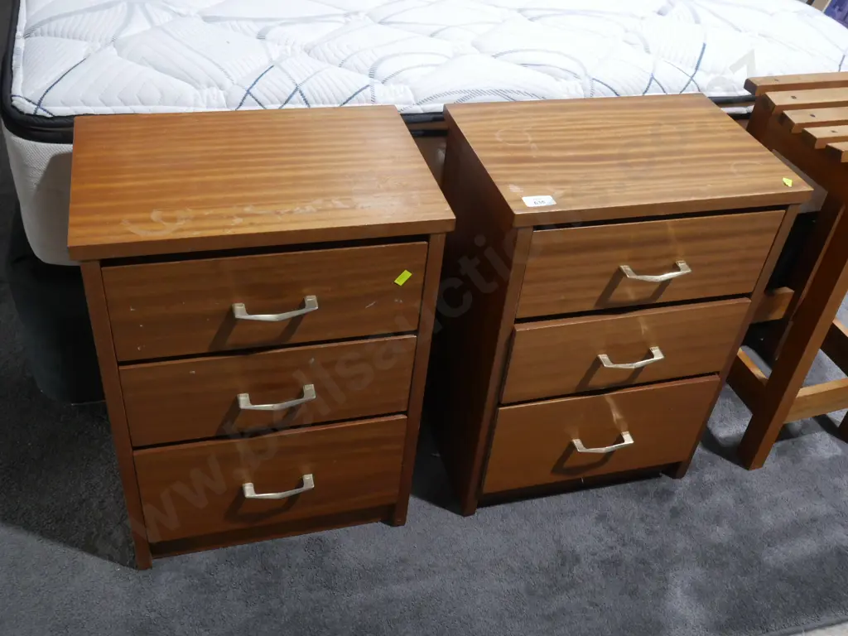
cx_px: 424
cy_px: 318
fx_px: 833
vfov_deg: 41.8
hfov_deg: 54.0
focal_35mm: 34
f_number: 9
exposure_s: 1/60
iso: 1600
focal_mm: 17
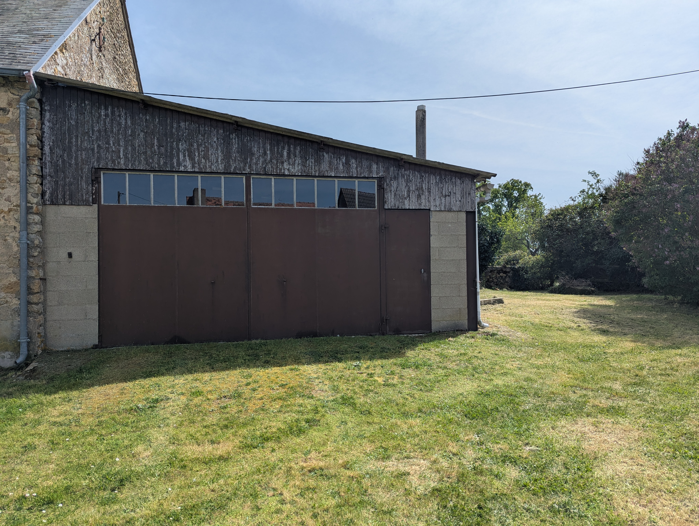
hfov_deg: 71.5
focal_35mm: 24
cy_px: 263
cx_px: 350
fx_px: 485
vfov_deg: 56.9
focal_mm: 6.81
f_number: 1.85
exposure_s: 1/3236
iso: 48
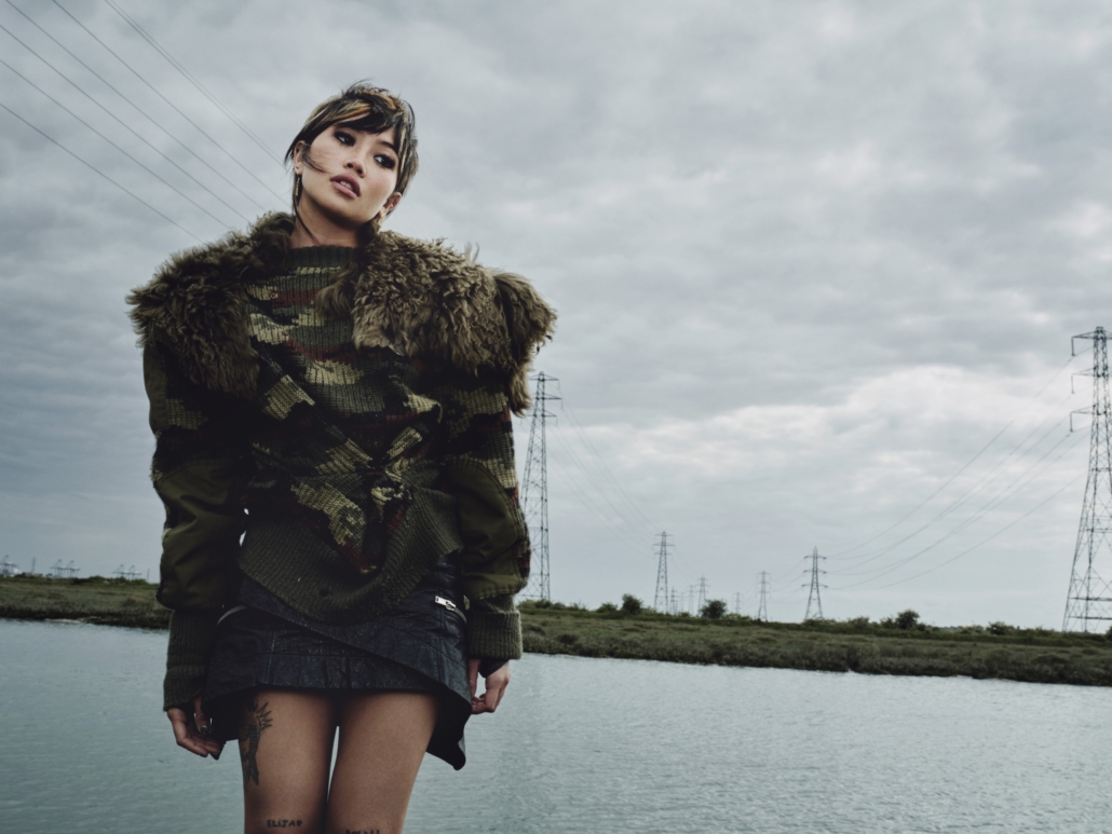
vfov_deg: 39.7
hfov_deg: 51.3
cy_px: 417
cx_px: 556
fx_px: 1157
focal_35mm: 36
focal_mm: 45
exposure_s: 1/125
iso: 320
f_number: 14
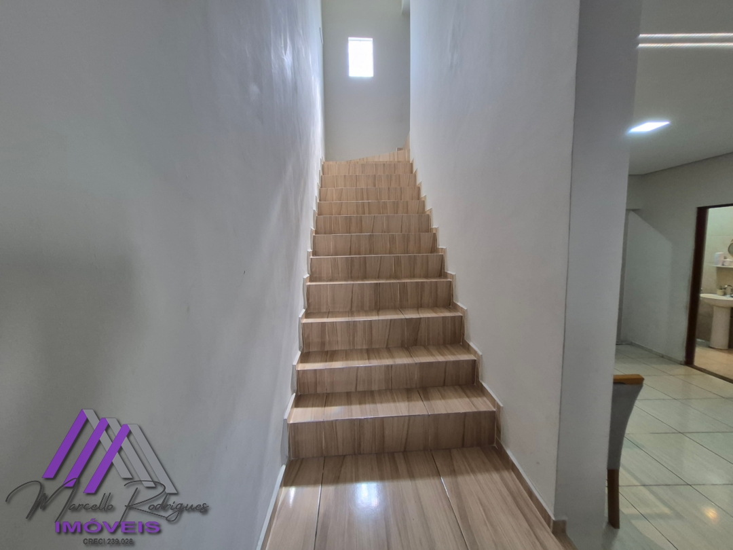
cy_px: 275
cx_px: 366
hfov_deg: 106.2
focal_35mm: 13
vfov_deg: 89.9
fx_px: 275
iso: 160
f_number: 2.2
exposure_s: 1/60
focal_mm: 1.74
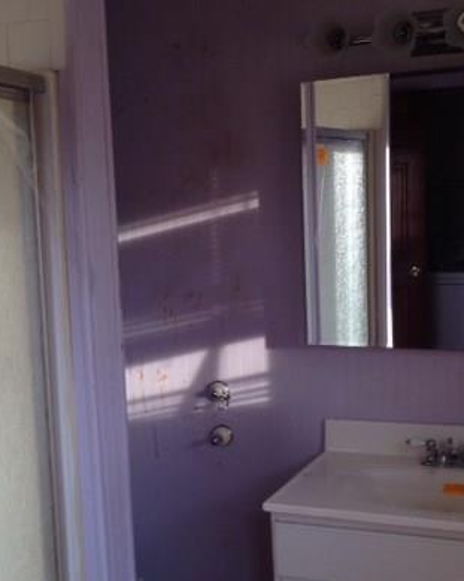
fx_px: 910
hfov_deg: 28.6
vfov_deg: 35.3
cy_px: 333
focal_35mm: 53
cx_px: 240
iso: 100
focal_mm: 4.12
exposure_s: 1/120
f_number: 2.4
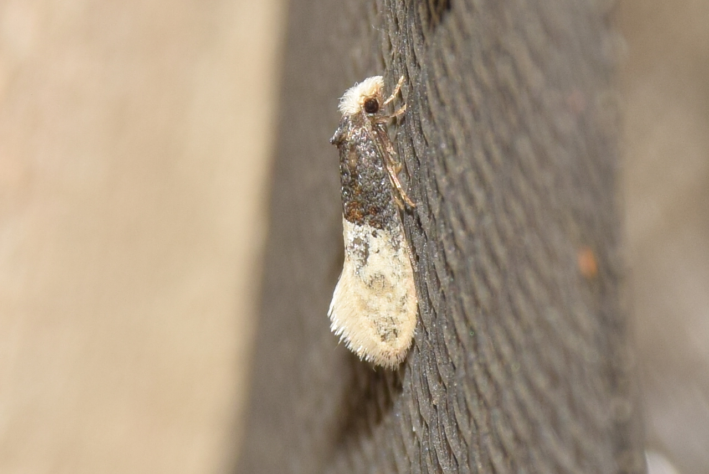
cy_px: 237
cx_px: 354
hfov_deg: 9.8
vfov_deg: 6.6
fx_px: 4139
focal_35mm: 210
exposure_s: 1/160
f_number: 13
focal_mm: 140
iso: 200
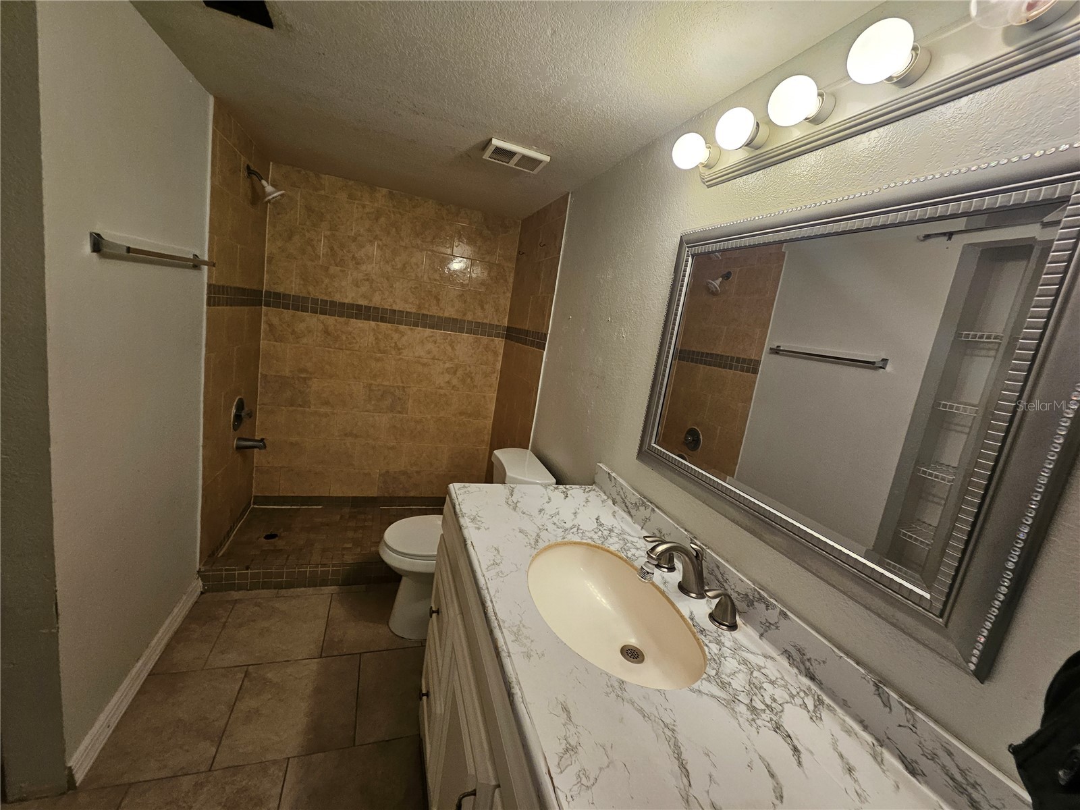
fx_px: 406
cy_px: 405
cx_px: 540
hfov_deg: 106.2
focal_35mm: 13
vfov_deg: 89.9
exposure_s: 1/60
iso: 80
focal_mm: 1.74
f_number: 2.2
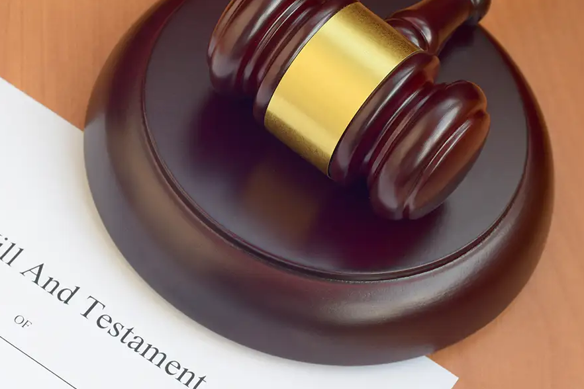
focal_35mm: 102
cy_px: 189
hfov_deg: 19.9
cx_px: 191
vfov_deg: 13.4
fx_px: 1655
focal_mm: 50
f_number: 9
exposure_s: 1/13
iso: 100
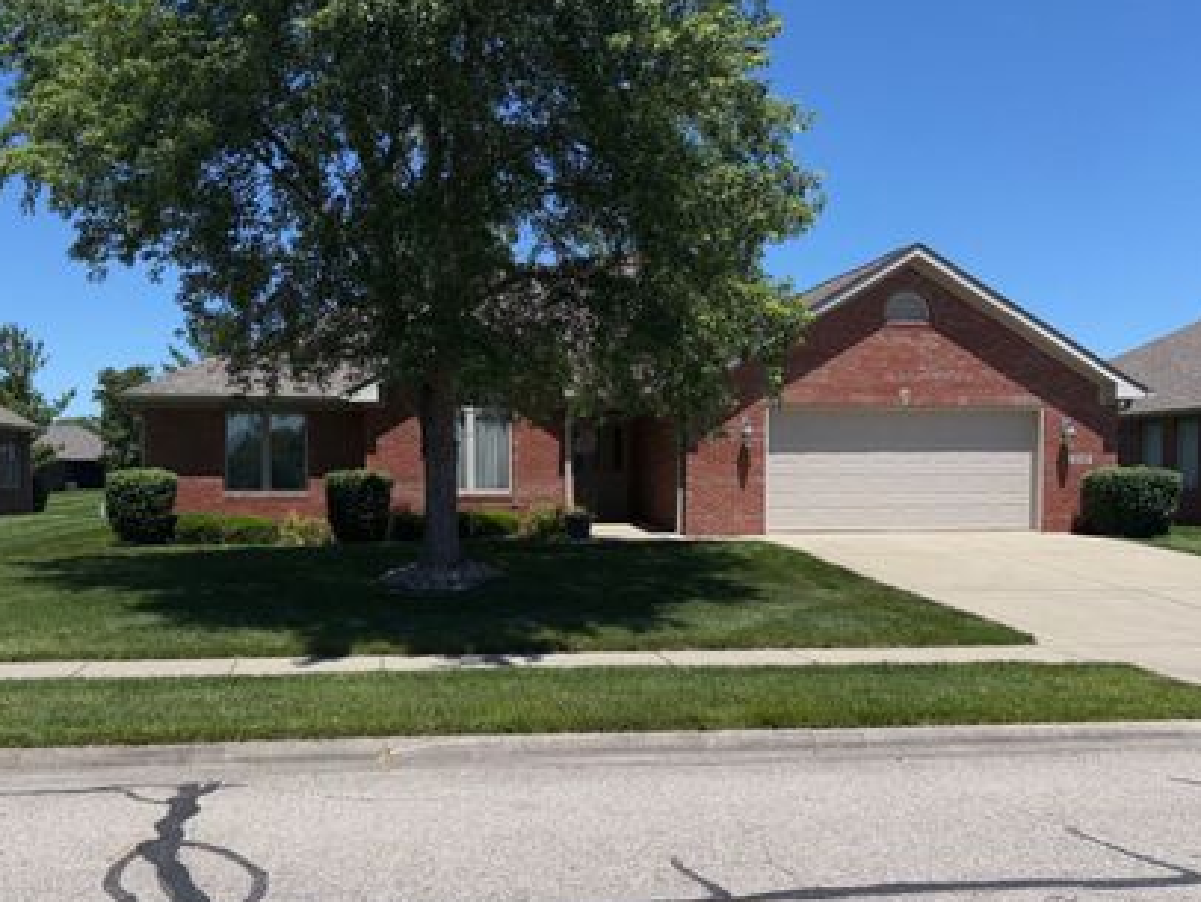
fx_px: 1111
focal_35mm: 32
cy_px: 498
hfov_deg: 56.4
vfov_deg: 44.1
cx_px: 491
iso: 32
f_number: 1.6
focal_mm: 5.96
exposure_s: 1/11905
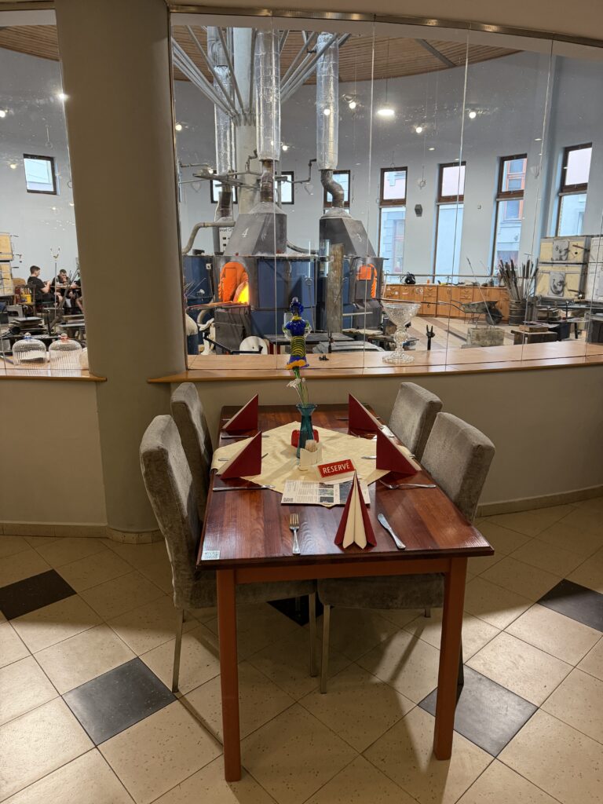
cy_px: 402
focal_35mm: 24
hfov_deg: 56.8
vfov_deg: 71.6
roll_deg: -0.5
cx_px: 302
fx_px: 557
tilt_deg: -14.3
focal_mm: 6.76
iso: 320
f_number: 1.78
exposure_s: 1/100
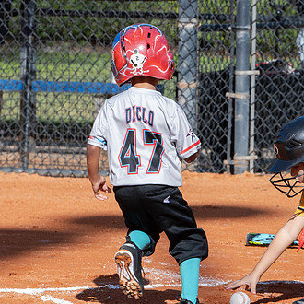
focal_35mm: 404
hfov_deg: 4.3
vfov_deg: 4.3
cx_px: 236
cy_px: 56
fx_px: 4014
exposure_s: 1/1000
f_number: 8
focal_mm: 175
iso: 560
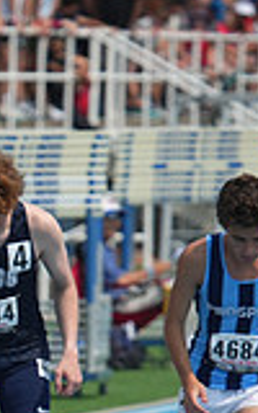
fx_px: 10418
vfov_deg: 2.3
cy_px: 345
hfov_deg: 1.4
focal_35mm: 926
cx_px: -423
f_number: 5.6
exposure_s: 1/3200
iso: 500
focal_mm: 250
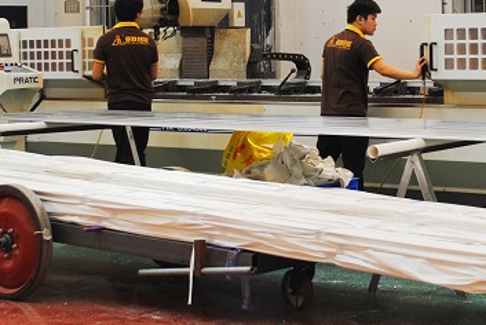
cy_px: 52
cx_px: 357
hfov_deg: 19.9
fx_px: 1378
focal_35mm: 102
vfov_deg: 13.4
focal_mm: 30
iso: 100
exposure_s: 1/40
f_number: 5
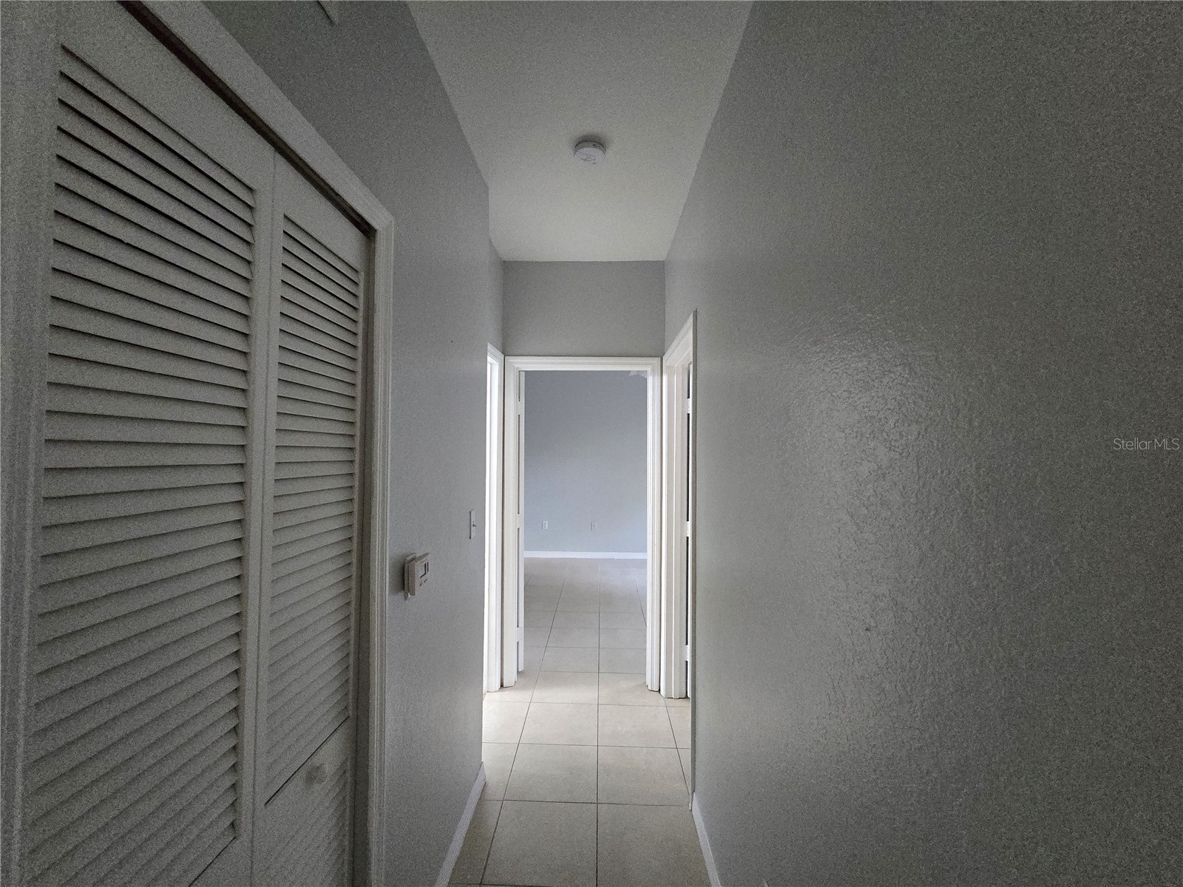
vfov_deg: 89.9
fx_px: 444
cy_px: 444
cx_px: 592
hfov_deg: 106.2
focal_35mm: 13
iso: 1000
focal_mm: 2.2
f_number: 2.2
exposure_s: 1/60
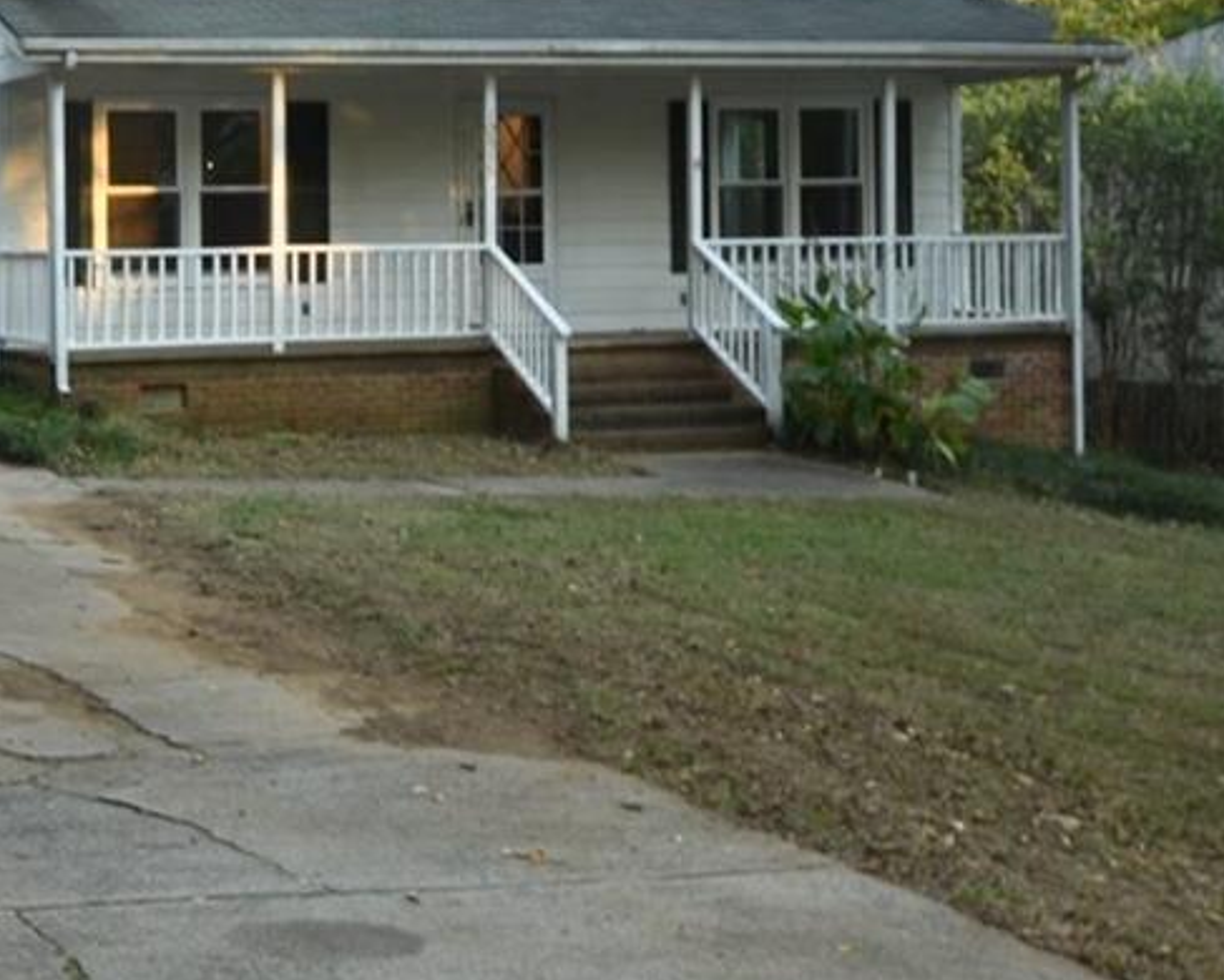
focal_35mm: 71
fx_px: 2573
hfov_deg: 25.9
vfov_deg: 21.3
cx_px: 118
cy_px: 178
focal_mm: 24
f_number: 20
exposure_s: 1/8
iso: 1250
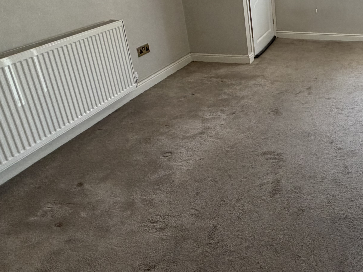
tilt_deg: -19.4
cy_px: 54
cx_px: 368
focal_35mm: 33
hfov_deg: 45.9
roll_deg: -0.6
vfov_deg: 41.1
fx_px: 346
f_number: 2.2
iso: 200
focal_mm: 2.22
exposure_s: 1/121
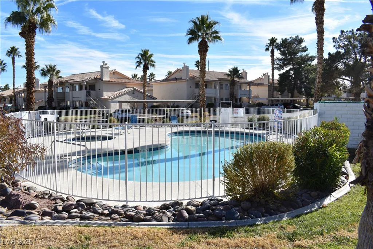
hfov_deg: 67.4
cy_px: 124
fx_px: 280
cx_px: 186
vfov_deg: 47.9
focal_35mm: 27
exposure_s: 1/250
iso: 100
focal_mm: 18
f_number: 8
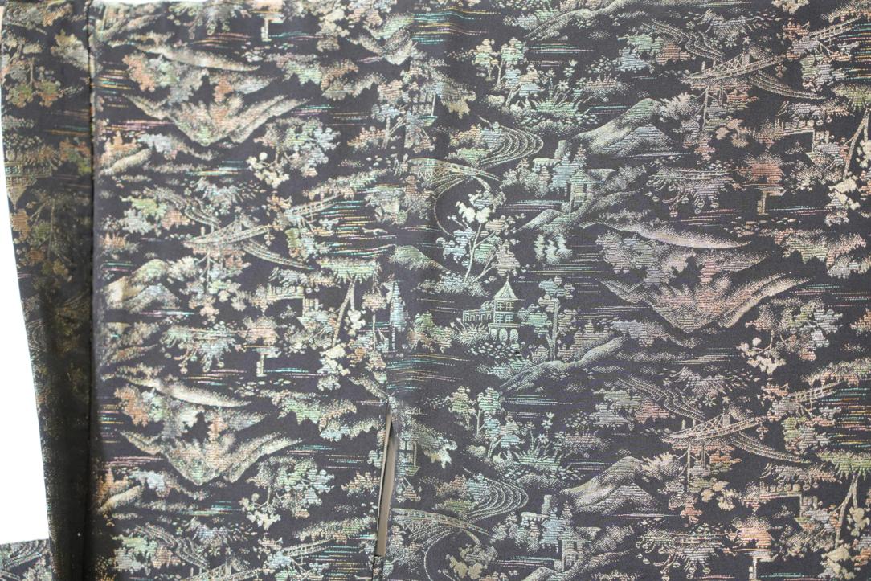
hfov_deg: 19.5
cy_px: 290
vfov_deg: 13.0
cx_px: 436
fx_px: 2541
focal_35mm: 105
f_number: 4
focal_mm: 105
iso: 5000
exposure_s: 1/125
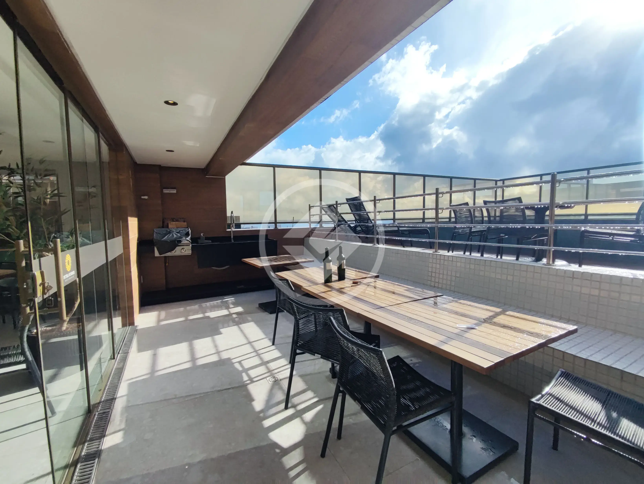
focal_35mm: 15
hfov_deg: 98.1
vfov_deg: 81.8
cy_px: 242
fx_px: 279
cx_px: 322
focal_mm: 1.65
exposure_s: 1/2404
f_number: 2.2
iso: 50
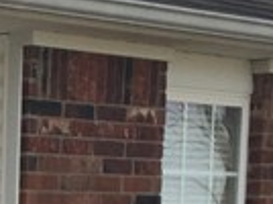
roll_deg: +0.0
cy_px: 486
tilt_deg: -7.4
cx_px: -363
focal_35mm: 222
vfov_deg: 6.4
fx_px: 1748
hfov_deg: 8.3
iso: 32
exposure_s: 1/1068
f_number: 2.2
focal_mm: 4.15
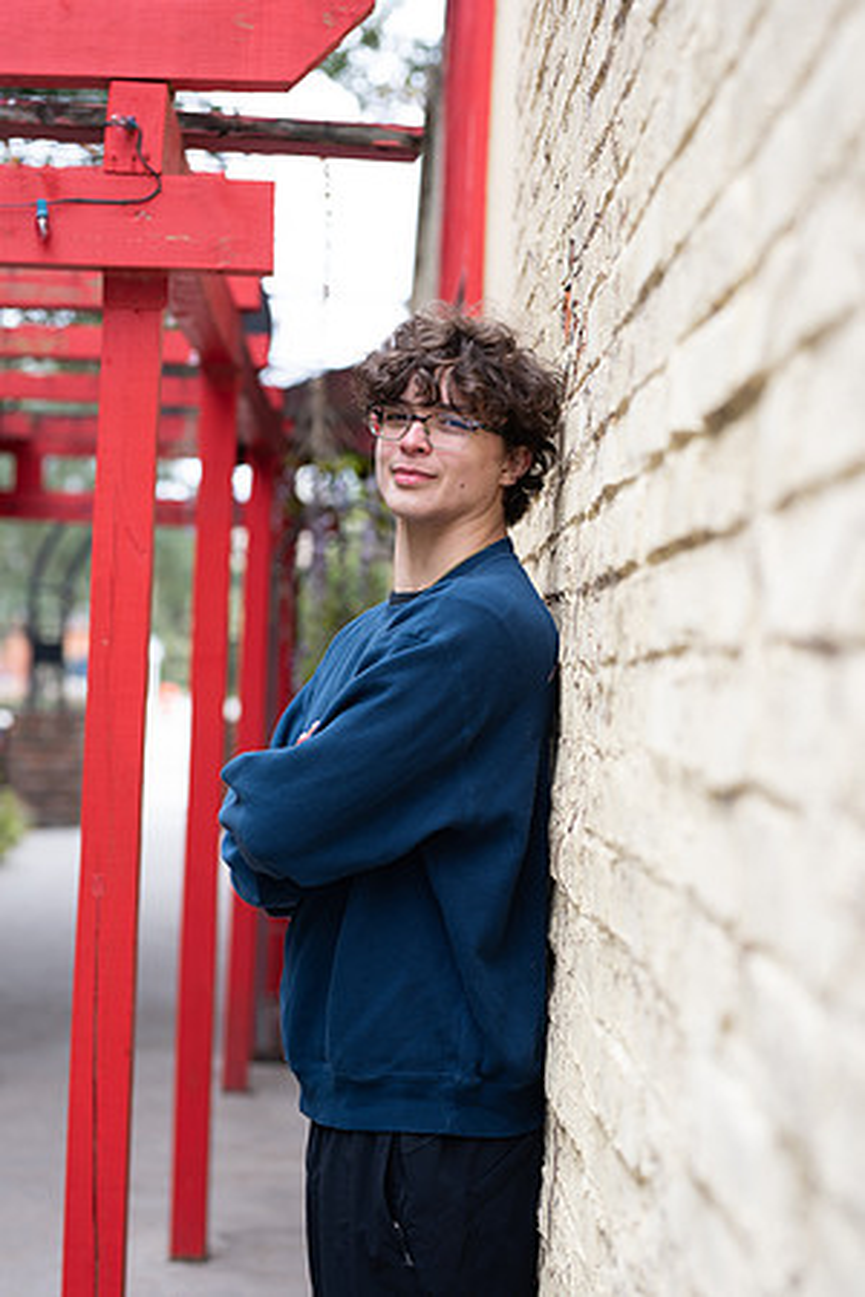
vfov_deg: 23.9
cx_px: 432
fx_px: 3063
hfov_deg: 16.1
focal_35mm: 85
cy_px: 648
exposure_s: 1/125
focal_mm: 85
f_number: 3.5
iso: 160
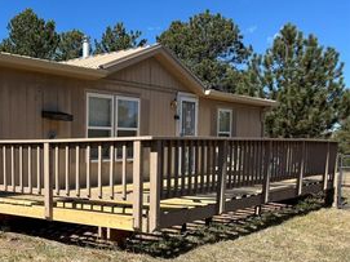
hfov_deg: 36.9
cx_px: 28
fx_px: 485
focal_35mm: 48
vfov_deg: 29.7
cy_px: 198
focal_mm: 5.96
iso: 50
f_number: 1.6
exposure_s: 1/2933
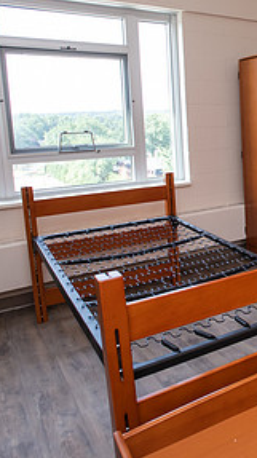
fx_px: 437
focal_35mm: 36
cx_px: 343
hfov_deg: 27.0
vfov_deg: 54.8
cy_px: 180
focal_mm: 17
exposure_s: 1/160
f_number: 4.5
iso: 400
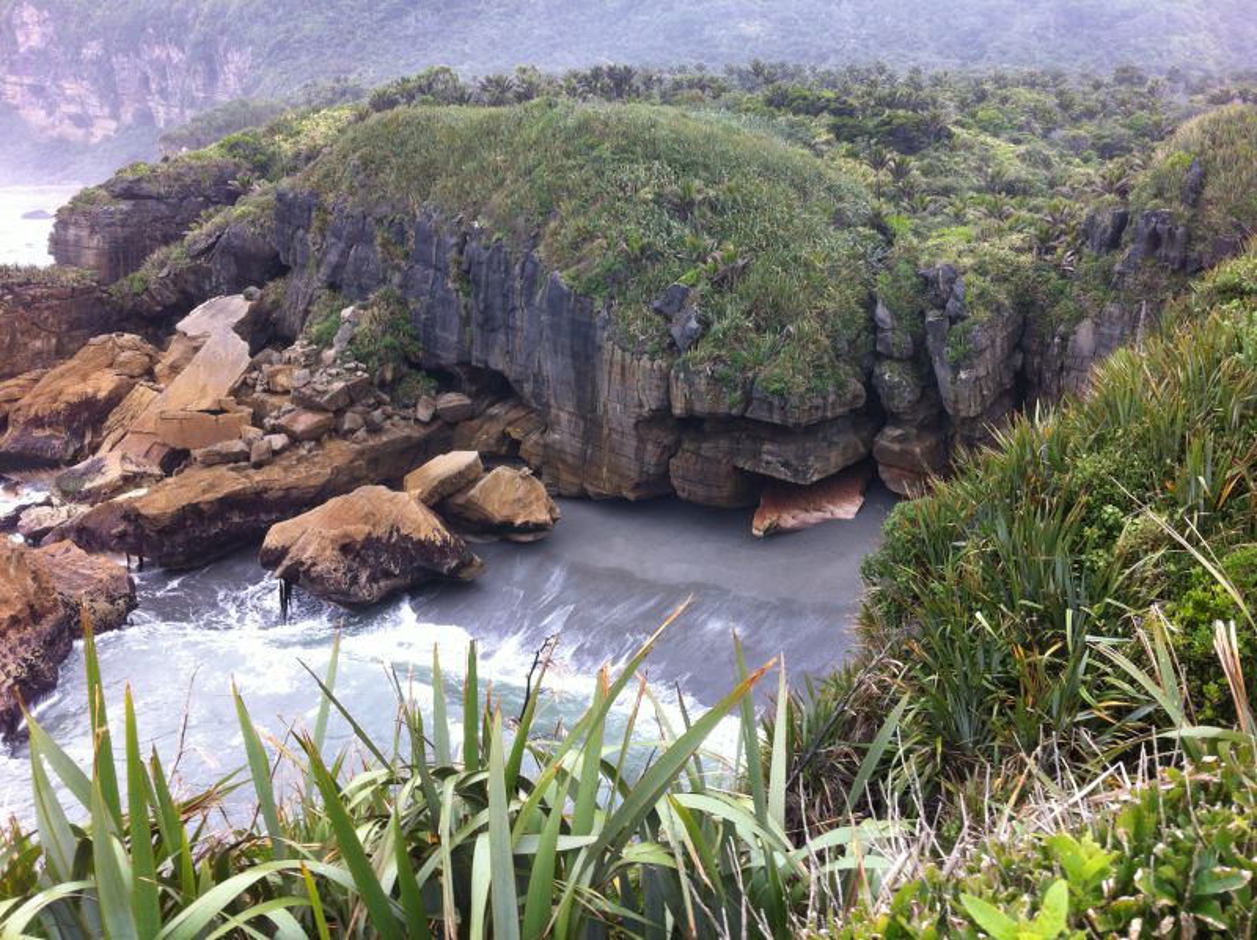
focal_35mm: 35
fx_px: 1269
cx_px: 628
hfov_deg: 52.7
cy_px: 470
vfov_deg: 40.6
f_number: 2.8
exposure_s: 1/120
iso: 80
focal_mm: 3.85
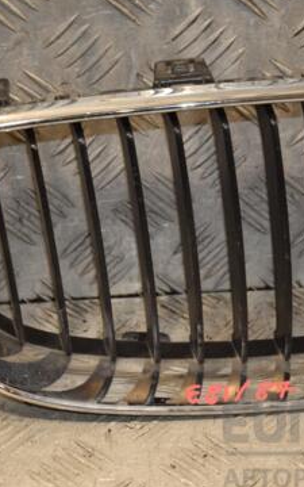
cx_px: 197
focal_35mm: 168
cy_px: 242
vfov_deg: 12.5
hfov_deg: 7.8
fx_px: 2227
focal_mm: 66
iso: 800
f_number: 5.3
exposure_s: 1/200
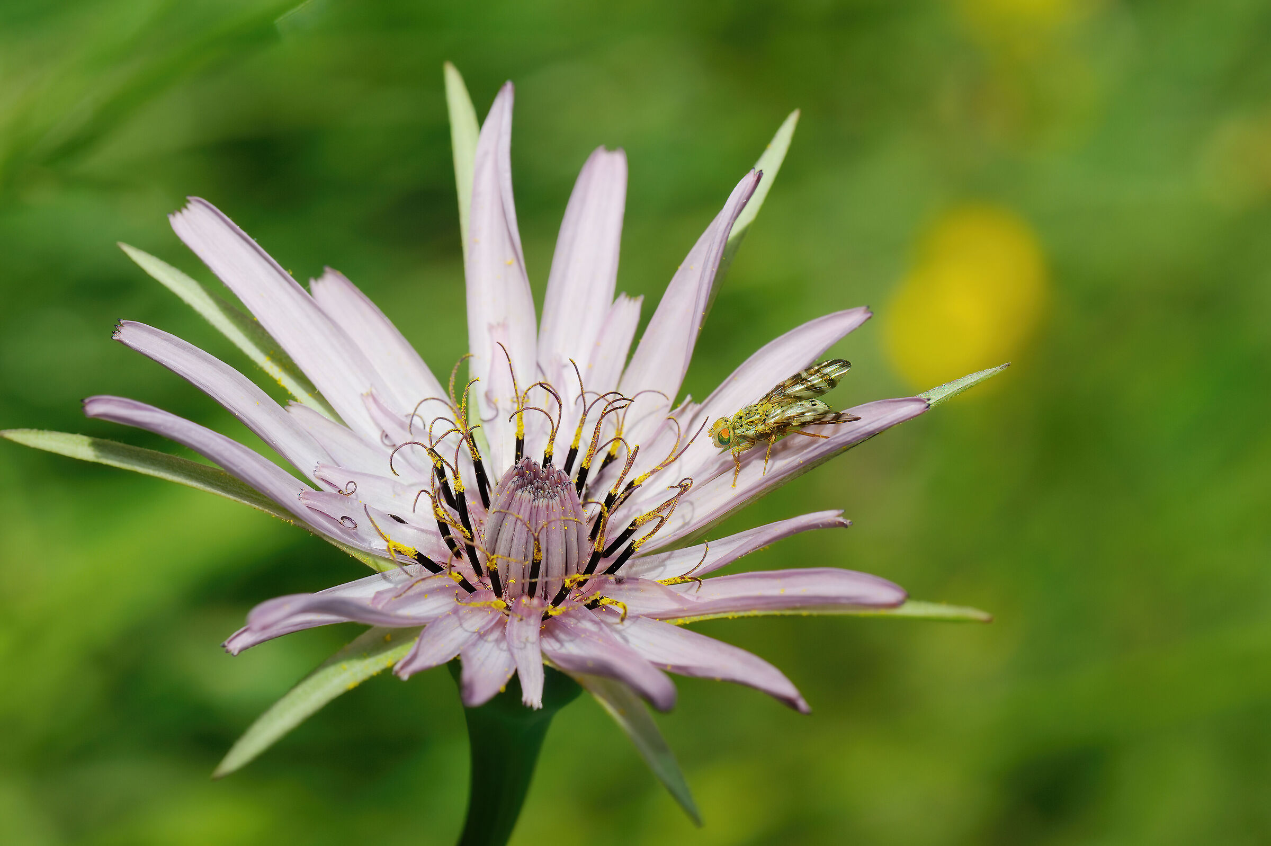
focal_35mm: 105
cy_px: 423
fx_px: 3705
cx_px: 636
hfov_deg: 19.5
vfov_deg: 13.0
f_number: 16
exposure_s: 1/250
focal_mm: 105
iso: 200
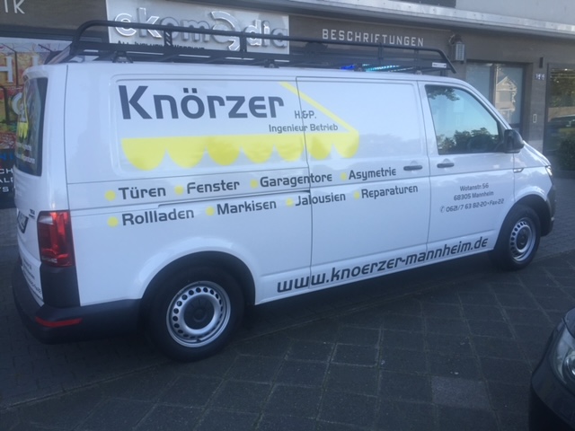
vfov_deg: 48.2
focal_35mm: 29
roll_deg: +0.7
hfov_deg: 61.7
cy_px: 216
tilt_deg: -12.5
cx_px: 288
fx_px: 482
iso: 32
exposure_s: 1/169
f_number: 2.2
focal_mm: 4.15
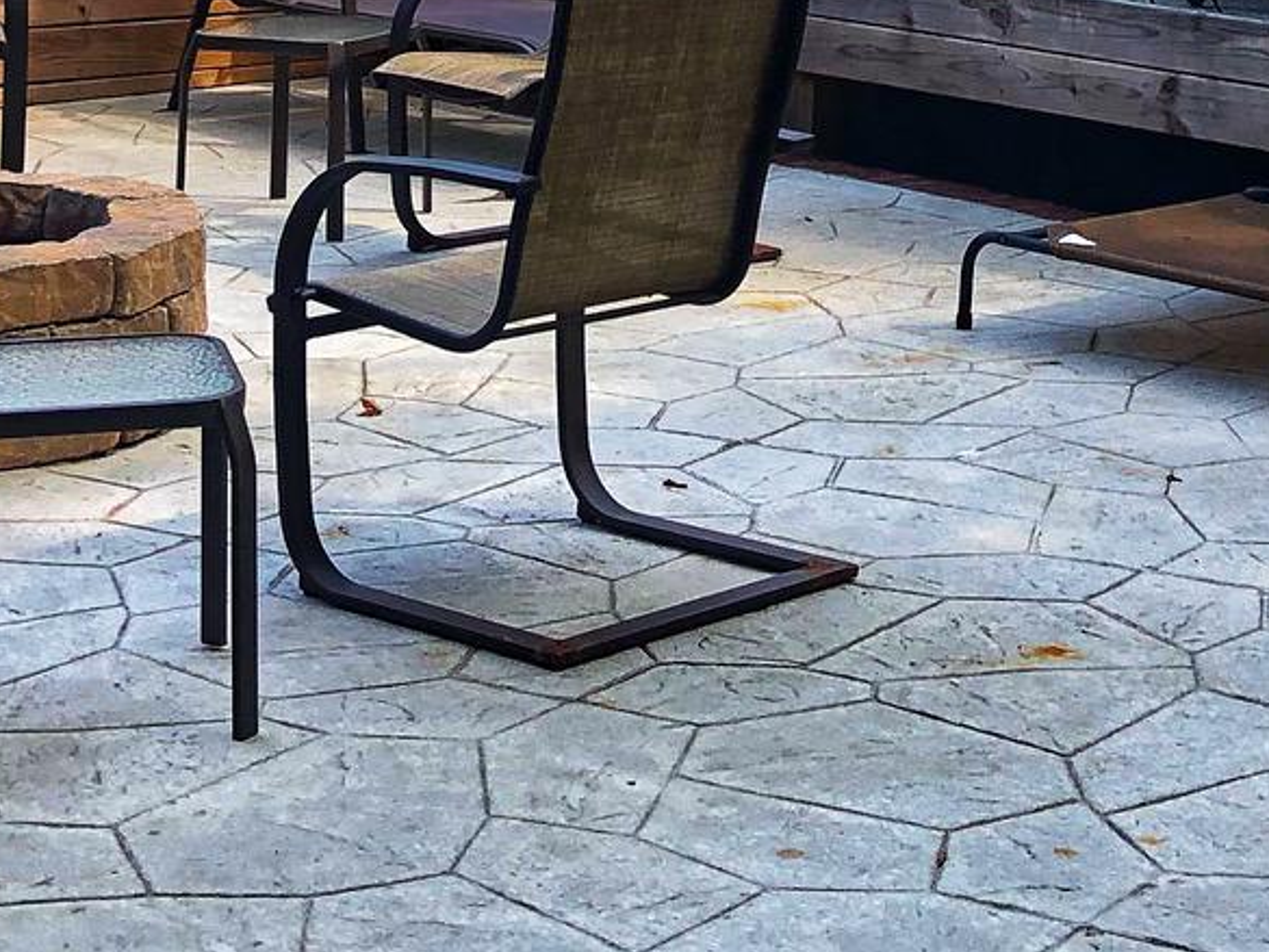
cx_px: 1052
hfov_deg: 19.8
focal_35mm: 98
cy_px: -503
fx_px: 3593
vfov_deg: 14.1
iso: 20
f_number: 1.8
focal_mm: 3.99
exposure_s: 1/262
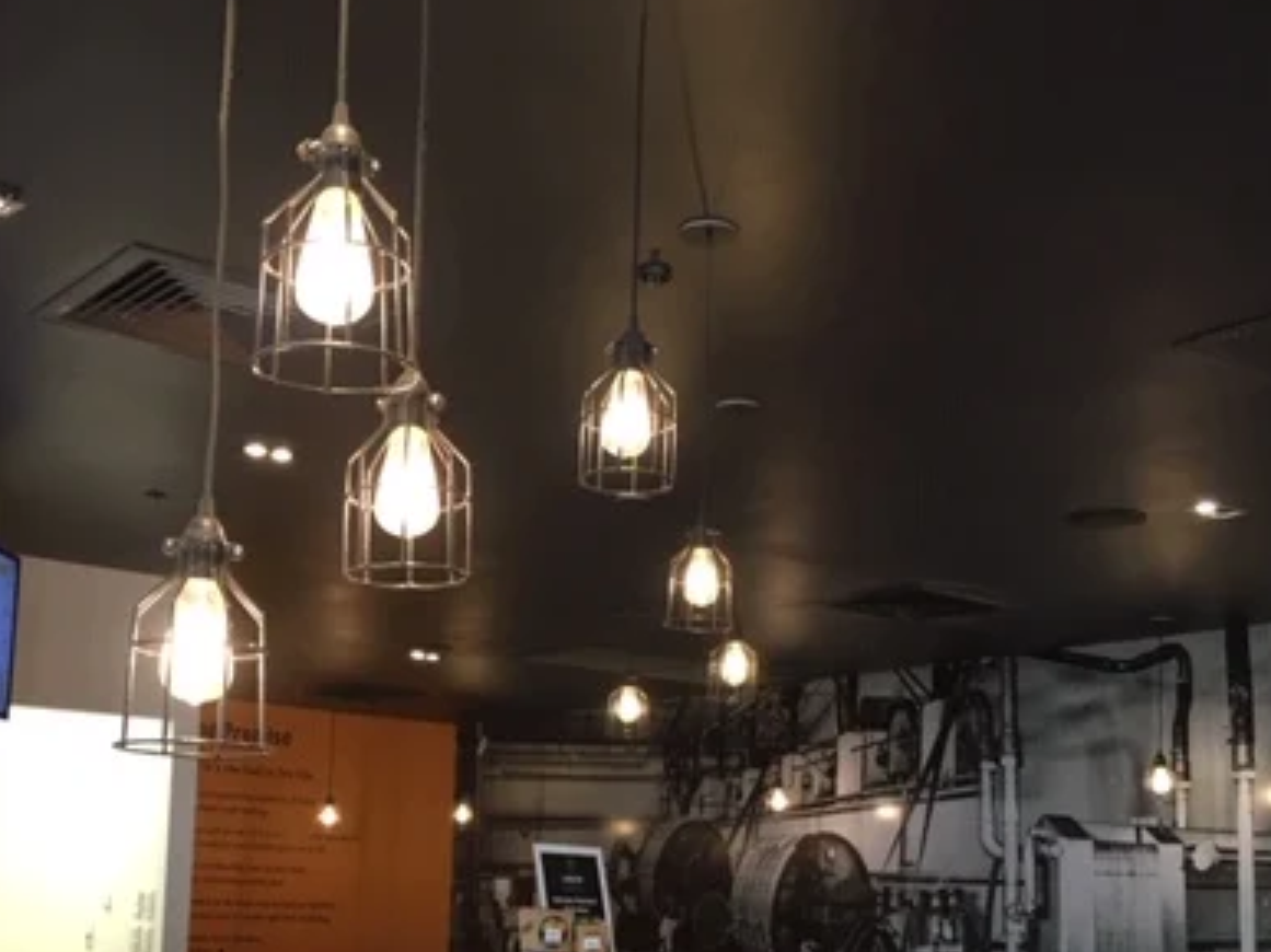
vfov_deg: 29.7
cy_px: 735
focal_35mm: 48
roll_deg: -2.0
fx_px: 1762
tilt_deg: +4.7
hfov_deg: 39.7
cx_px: 598
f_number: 2.2
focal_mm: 4.15
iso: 125
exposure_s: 1/33
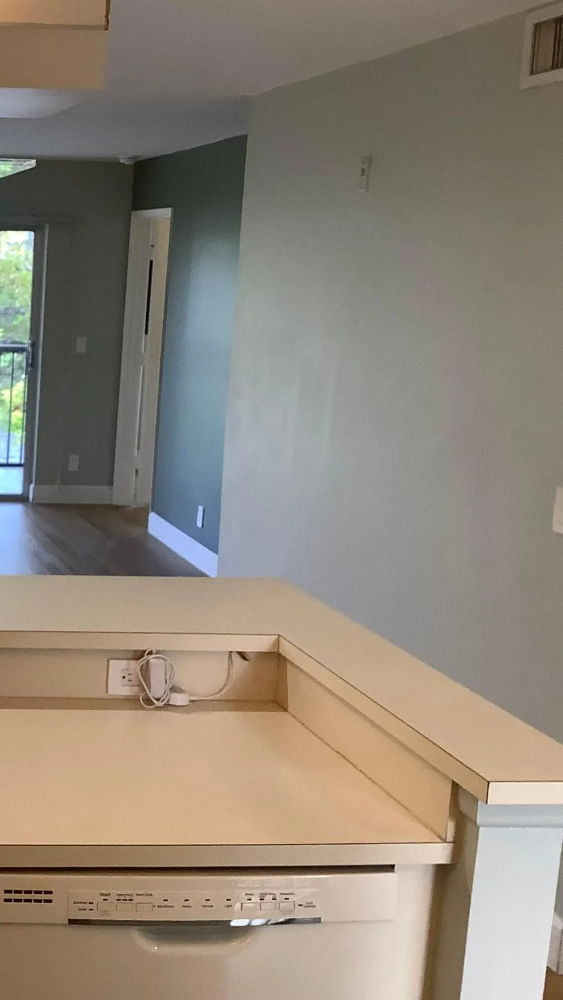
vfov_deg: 42.1
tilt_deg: -9.2
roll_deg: -2.5
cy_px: 458
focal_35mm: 49
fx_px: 1300
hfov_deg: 22.0
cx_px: -162
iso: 100
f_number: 2.4
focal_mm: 3.3
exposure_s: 1/60
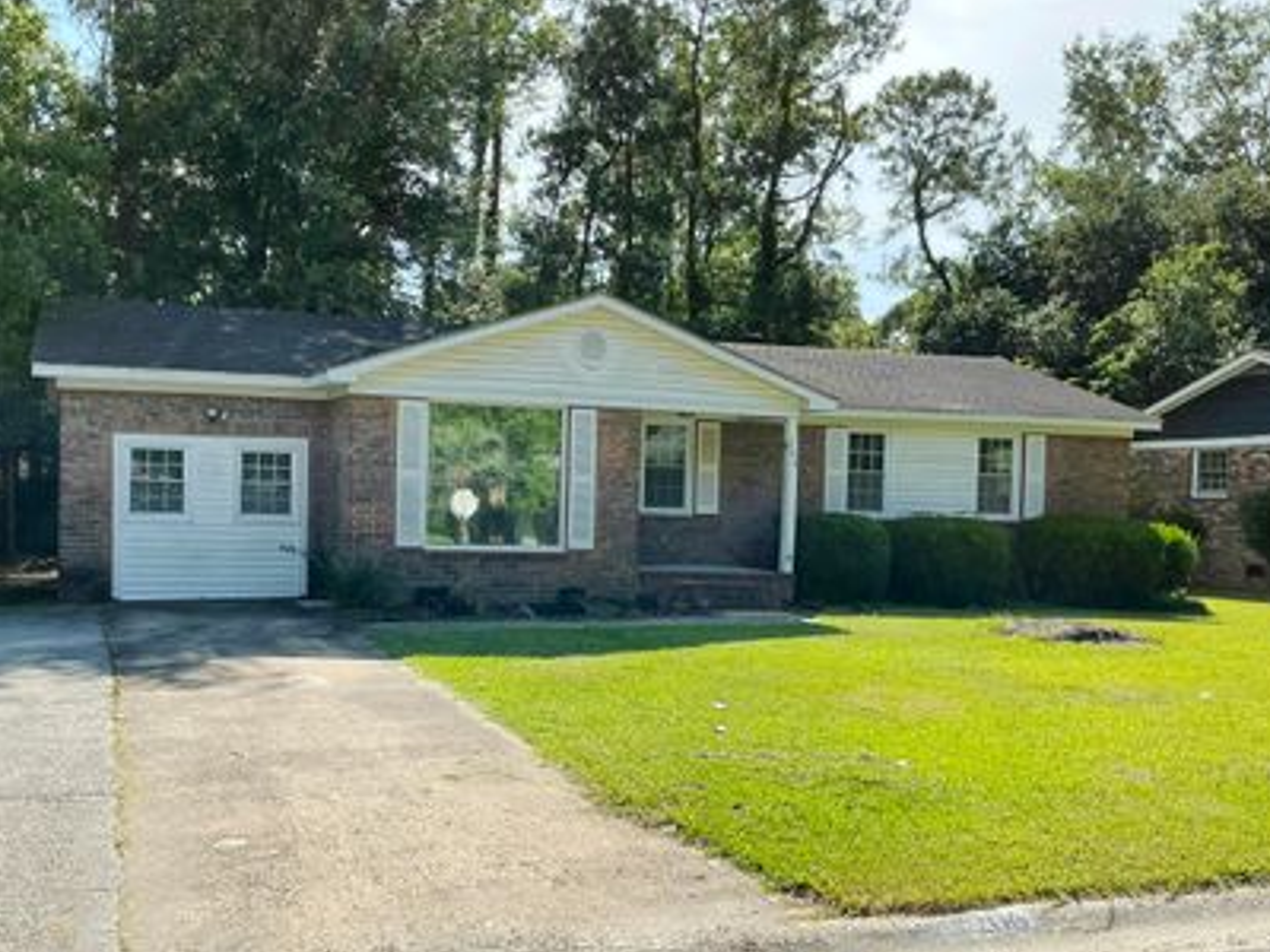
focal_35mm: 35
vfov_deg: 40.6
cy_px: 535
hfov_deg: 52.4
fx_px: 1284
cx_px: 537
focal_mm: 3
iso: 25
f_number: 1.8
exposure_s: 1/1250
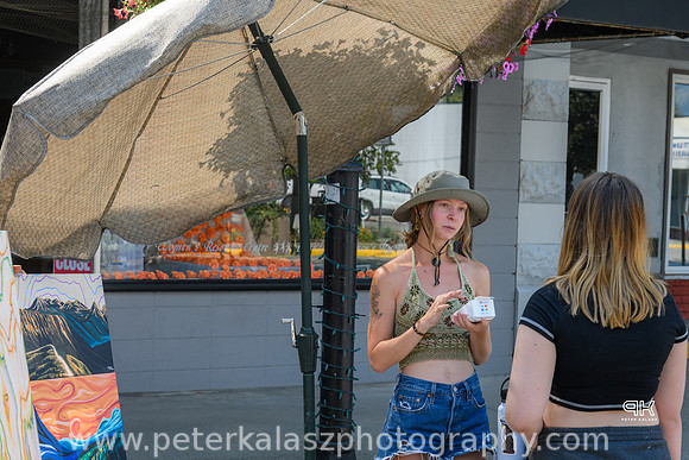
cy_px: 217
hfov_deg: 29.0
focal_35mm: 70
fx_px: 1332
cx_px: 363
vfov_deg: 19.6
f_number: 8
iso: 400
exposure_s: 1/200
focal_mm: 66
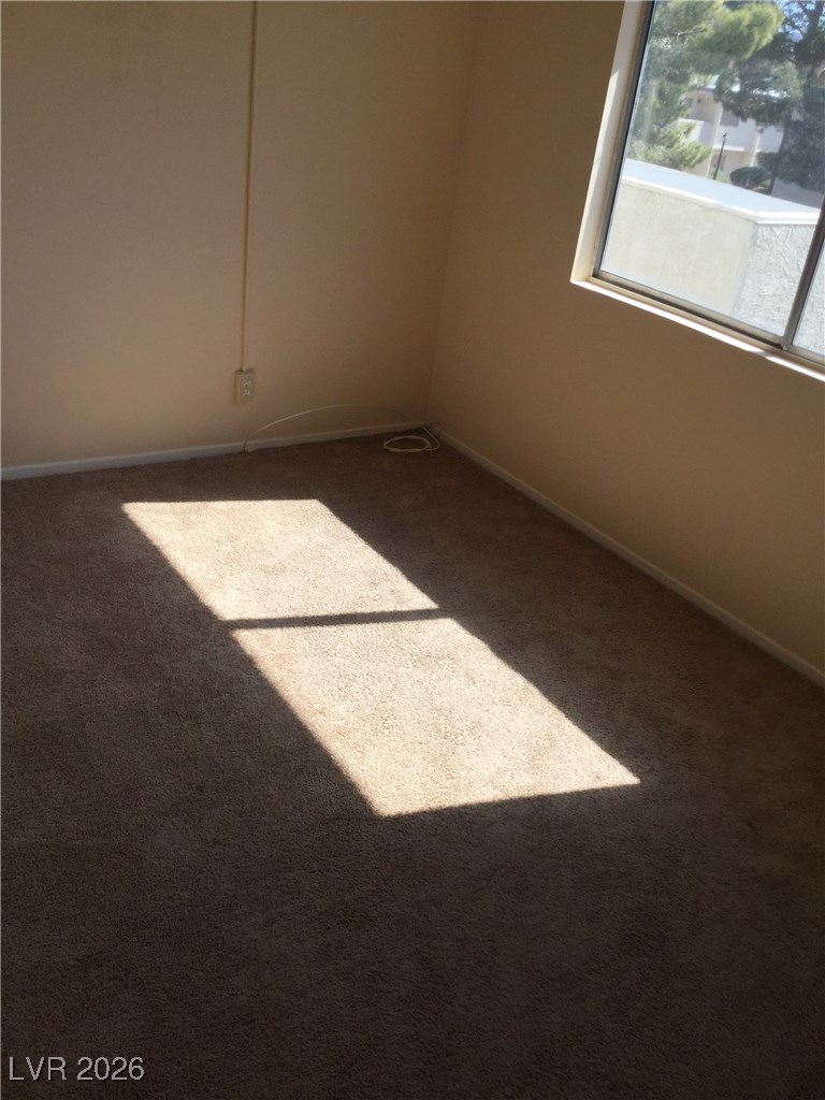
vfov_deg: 58.4
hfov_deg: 45.4
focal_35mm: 31
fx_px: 985
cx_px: 412
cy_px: 550
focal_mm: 3.3
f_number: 2.4
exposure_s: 1/497
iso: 25
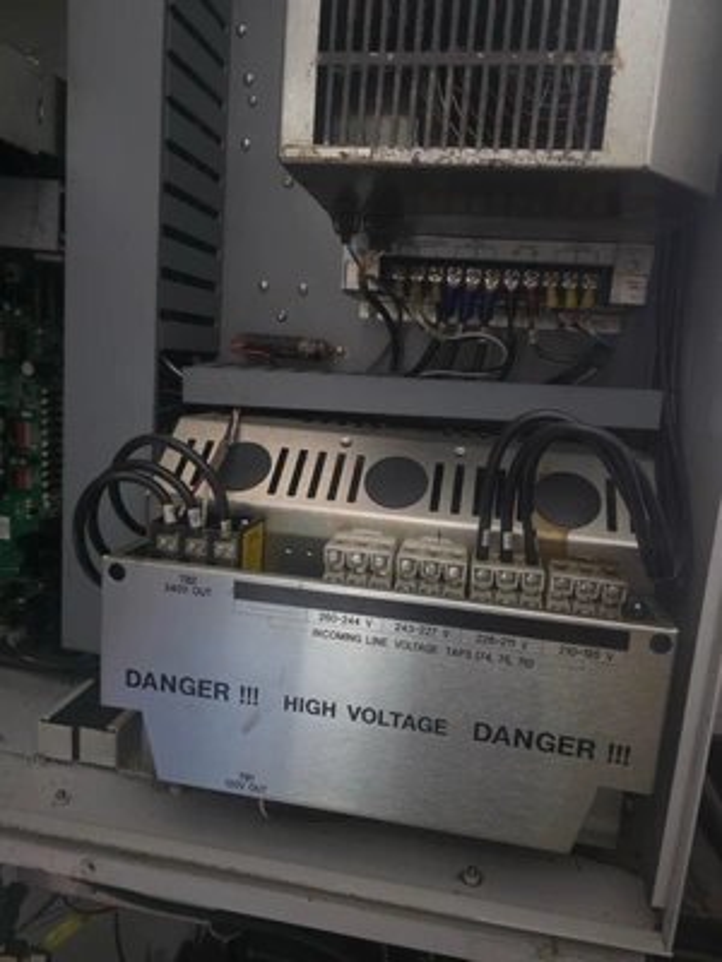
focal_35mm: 23
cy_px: 481
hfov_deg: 58.9
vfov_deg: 73.9
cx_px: 361
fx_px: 640
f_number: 1.7
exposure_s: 1/24
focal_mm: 6.3
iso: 1250
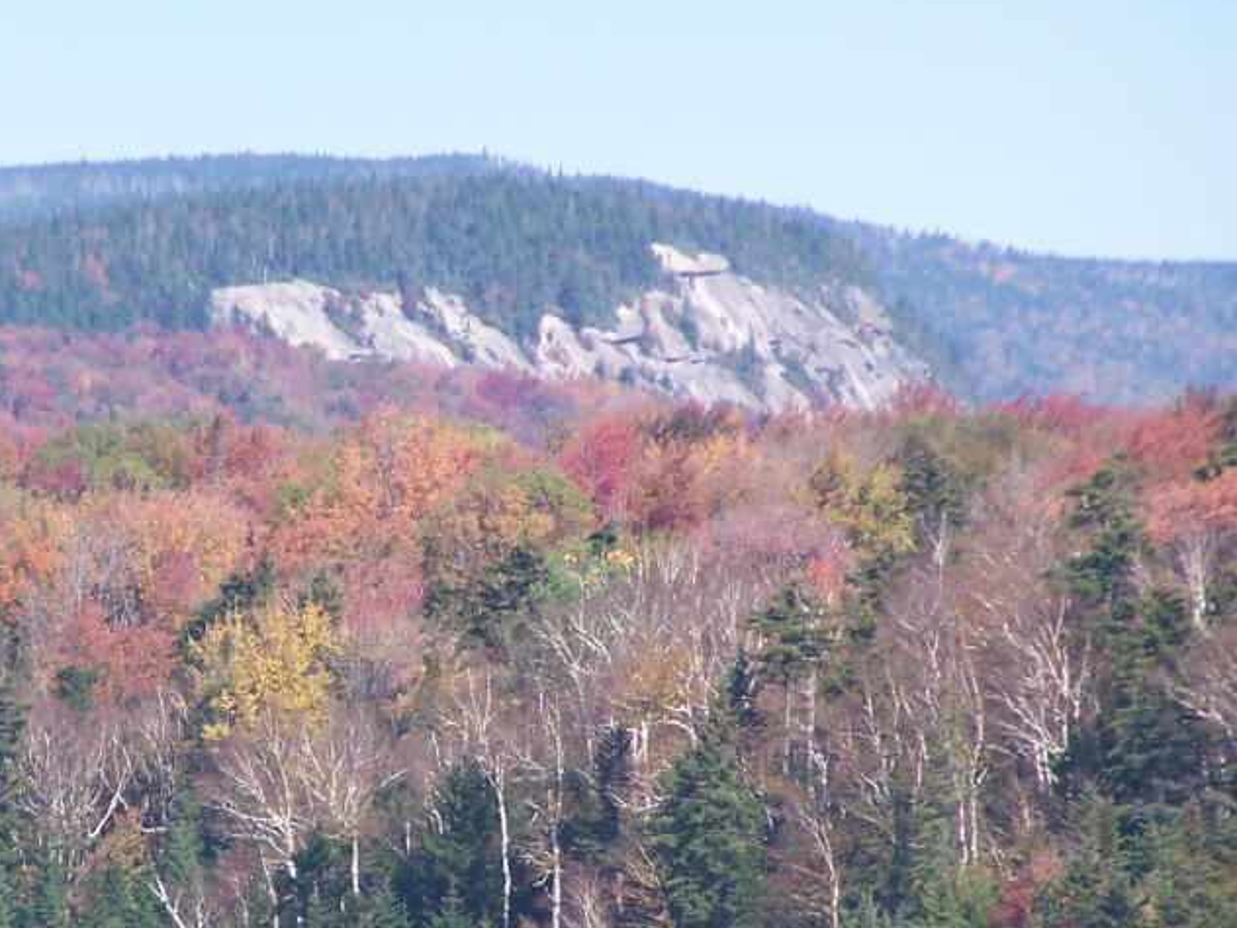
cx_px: 454
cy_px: 583
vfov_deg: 2.4
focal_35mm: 616
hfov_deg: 3.2
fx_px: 22013
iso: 80
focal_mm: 63
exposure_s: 1/500
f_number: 3.7
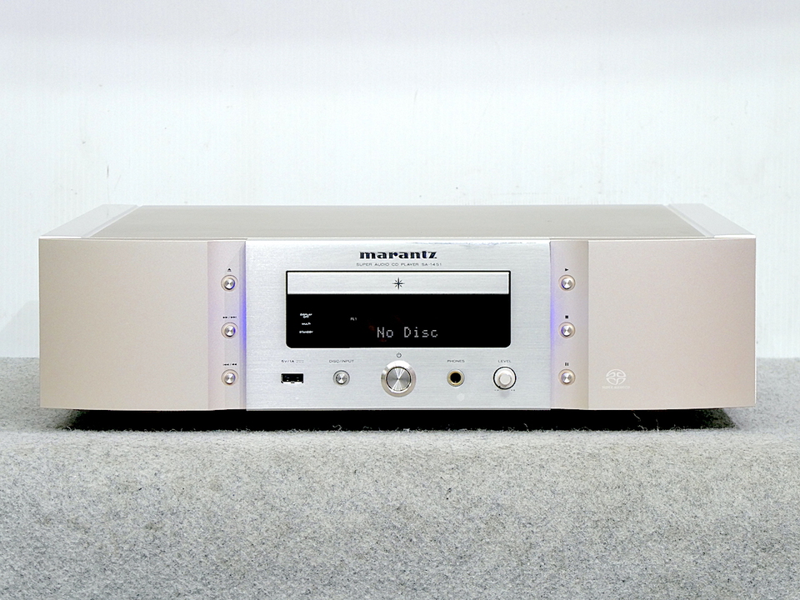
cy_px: 300
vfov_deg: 11.0
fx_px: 3120
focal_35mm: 135
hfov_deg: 14.6
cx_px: 400
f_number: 5.3
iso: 200
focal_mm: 24.2
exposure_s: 1/6
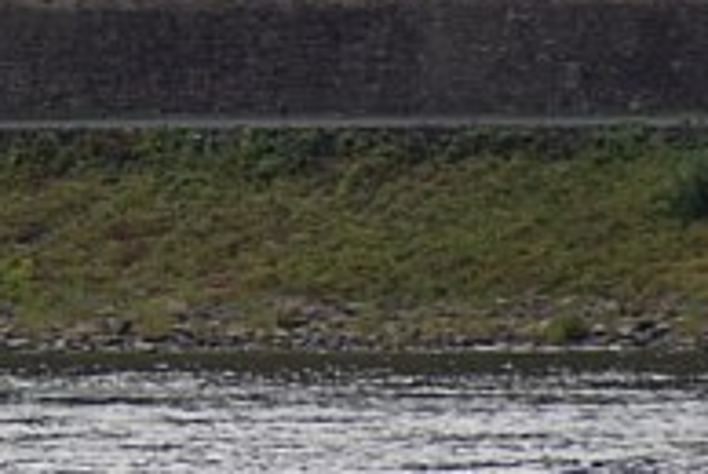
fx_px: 31160
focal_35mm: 1582
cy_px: -206
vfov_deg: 0.9
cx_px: 248
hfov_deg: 1.3
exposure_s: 1/400
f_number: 6.3
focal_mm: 200
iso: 100
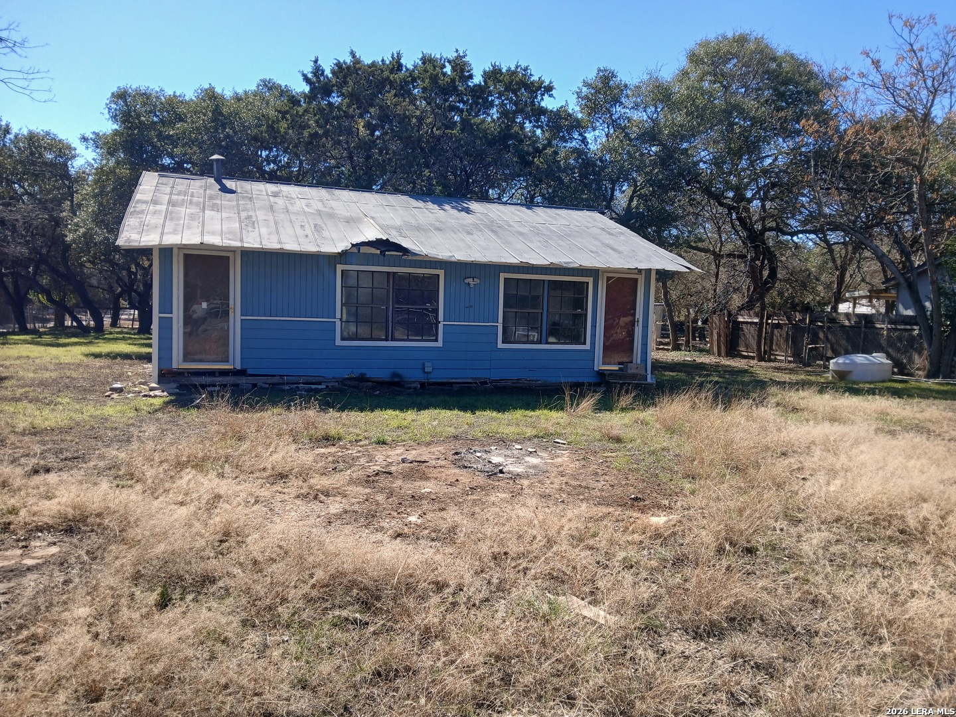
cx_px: 478
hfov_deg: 67.3
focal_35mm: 26
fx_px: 718
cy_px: 358
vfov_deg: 53.1
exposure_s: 1/396
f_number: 1.8
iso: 20
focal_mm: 3.98
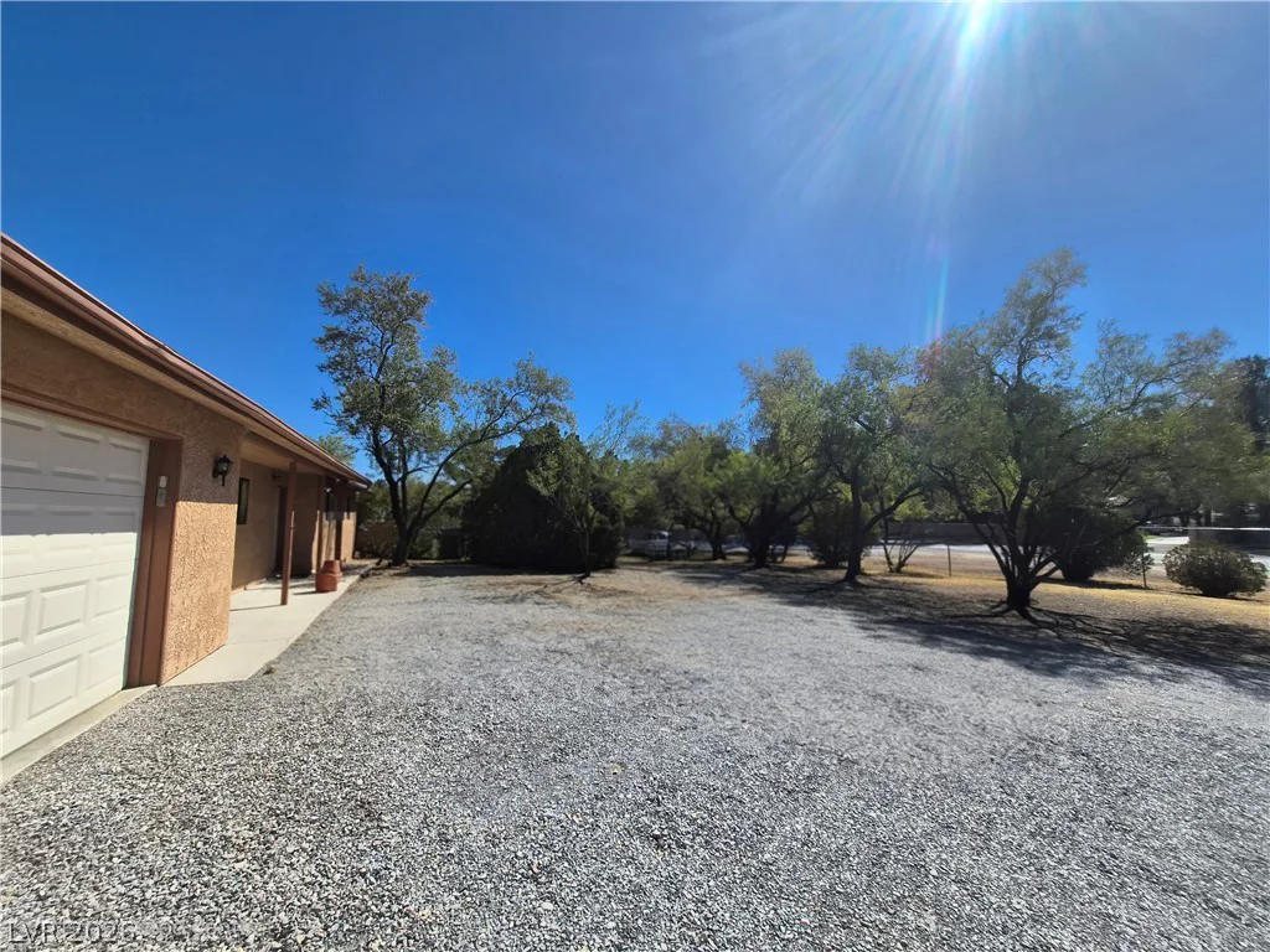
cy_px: 476
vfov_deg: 89.9
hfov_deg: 106.2
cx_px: 635
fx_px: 477
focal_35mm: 13
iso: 25
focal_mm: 1.7
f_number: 2.2
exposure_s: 1/2500
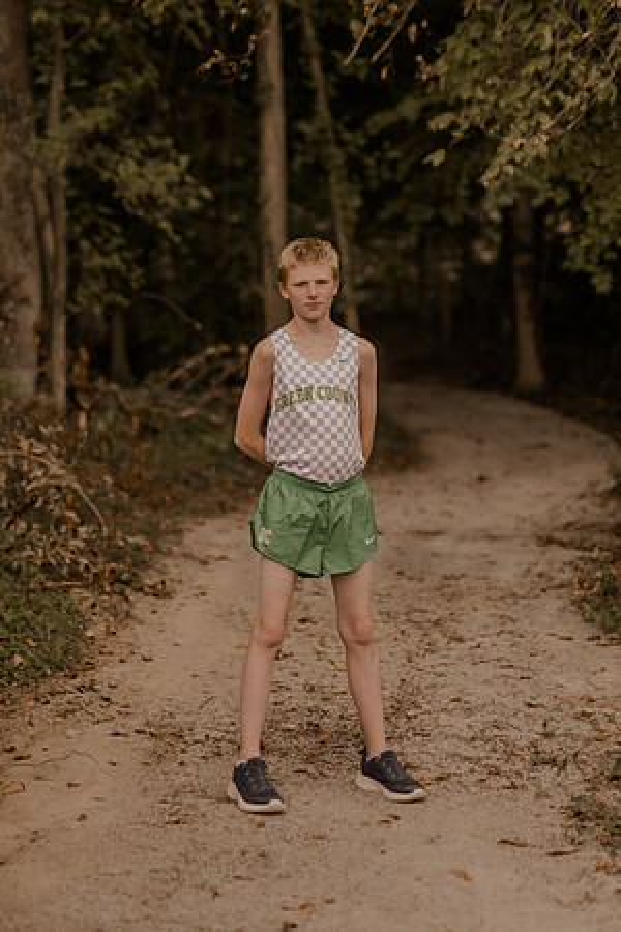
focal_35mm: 75
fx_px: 1940
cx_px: 310
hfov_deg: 18.2
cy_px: 466
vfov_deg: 27.0
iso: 64
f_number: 1.4
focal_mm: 50
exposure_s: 1/1000
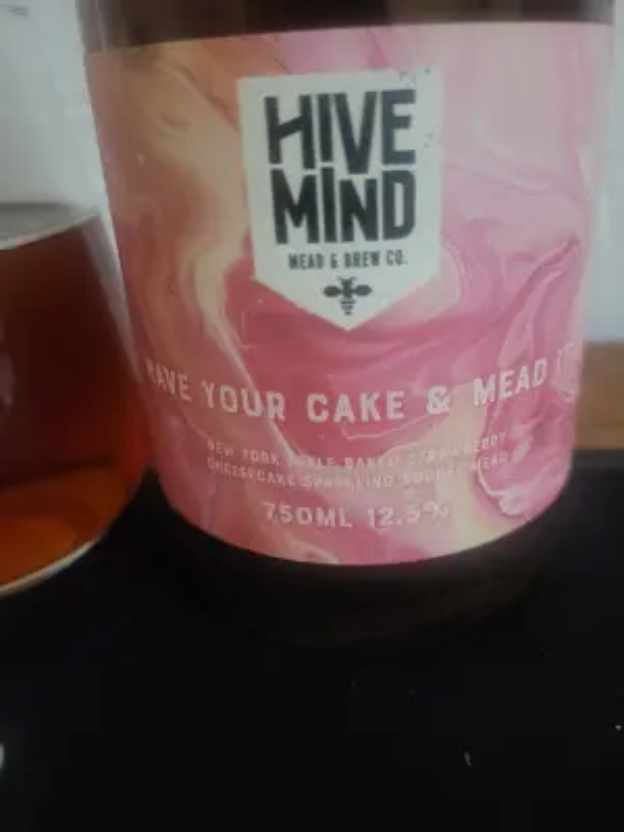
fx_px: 625
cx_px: 312
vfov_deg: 67.3
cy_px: 416
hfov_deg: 53.1
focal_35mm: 26
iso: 1000
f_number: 1.8
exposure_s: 1/25
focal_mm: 5.4
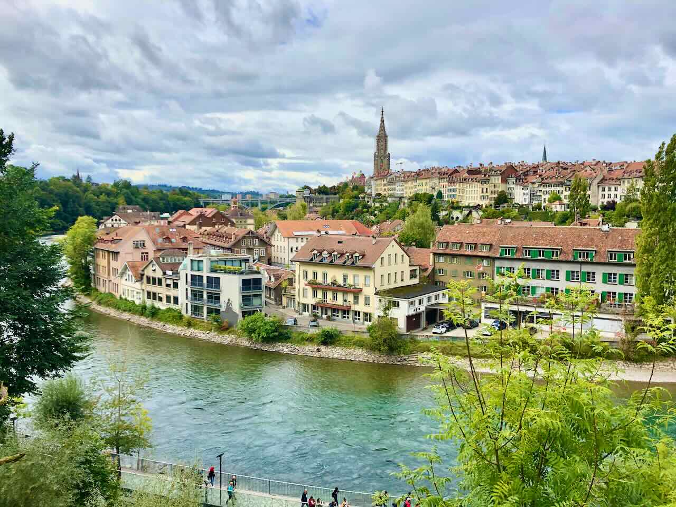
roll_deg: -0.3
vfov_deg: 49.7
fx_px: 547
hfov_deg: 63.4
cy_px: 254
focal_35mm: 28
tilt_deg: -3.5
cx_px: 338
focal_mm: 4
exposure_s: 1/842
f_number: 1.8
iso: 20
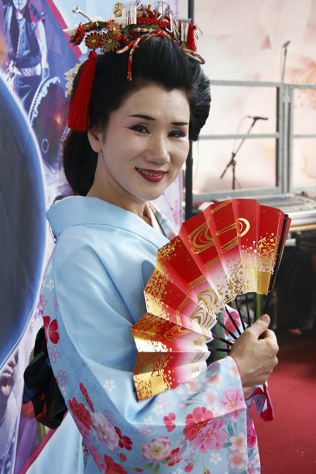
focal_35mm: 60
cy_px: 237
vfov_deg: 33.4
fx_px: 791
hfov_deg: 22.6
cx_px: 158
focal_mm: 40
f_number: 5
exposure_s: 1/100
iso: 400
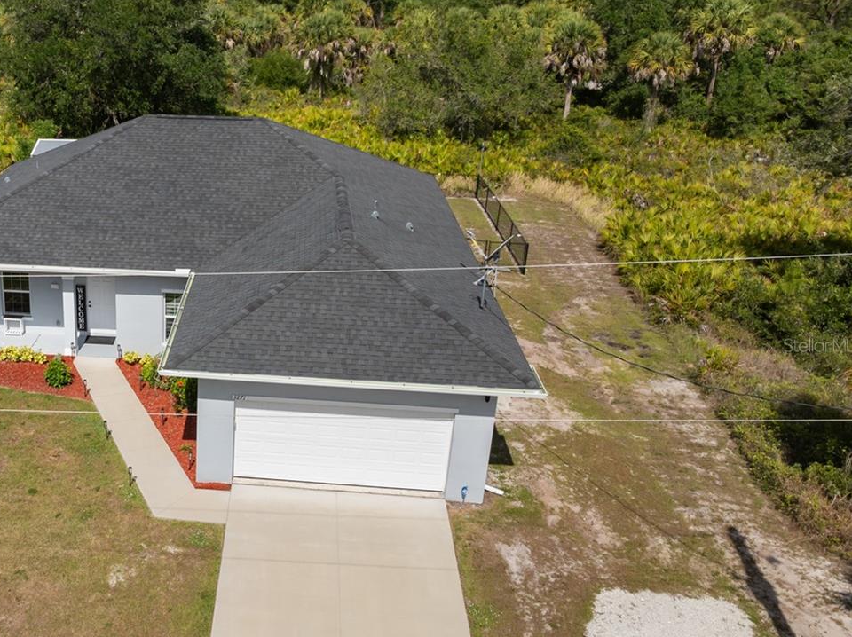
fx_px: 984
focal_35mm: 40
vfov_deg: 35.9
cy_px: 345
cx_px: 157
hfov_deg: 44.3
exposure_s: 1/100
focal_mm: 12.29
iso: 100
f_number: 2.8
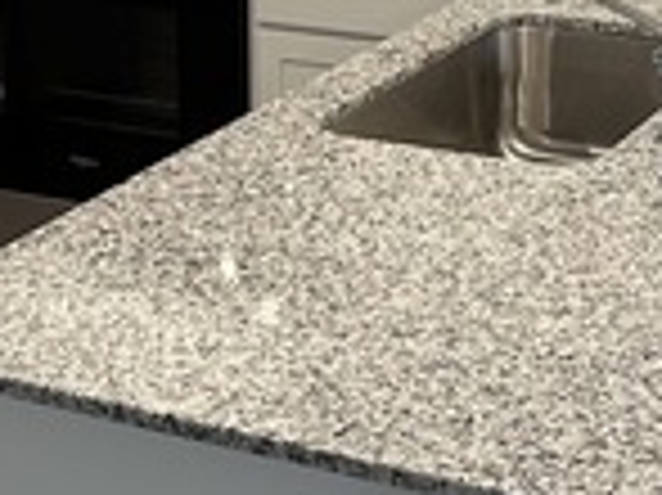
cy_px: 117
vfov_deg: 13.5
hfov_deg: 18.0
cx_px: 178
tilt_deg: -16.0
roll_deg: +1.9
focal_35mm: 109
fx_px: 2083
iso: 200
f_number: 1.78
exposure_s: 1/60
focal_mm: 6.86
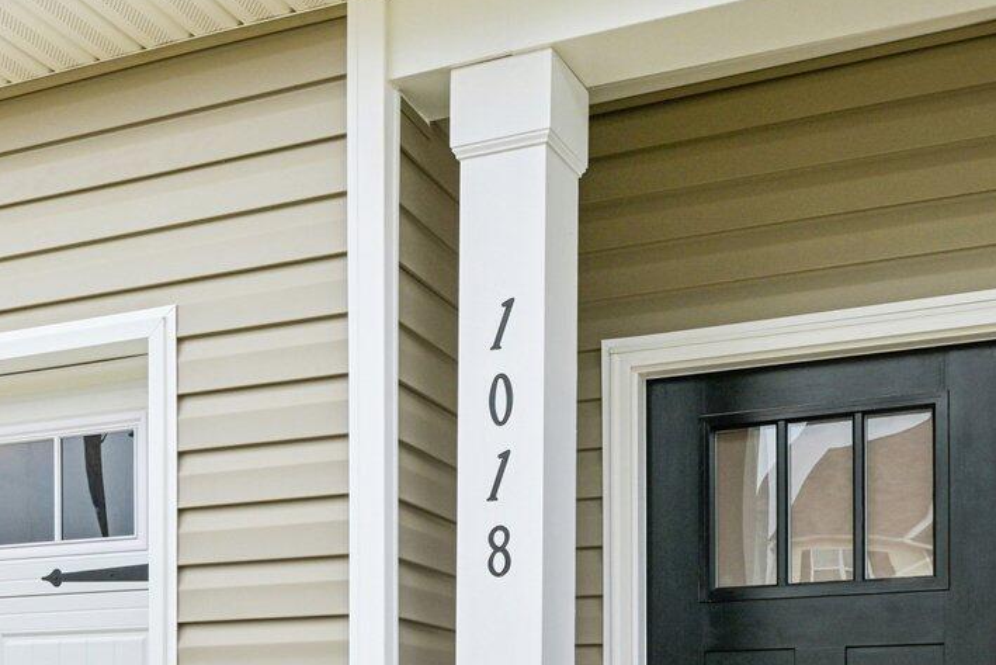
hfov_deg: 38.0
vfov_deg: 24.1
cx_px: 393
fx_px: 1439
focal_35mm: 52
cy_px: 749
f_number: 8
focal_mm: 18
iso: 100
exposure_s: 1/160
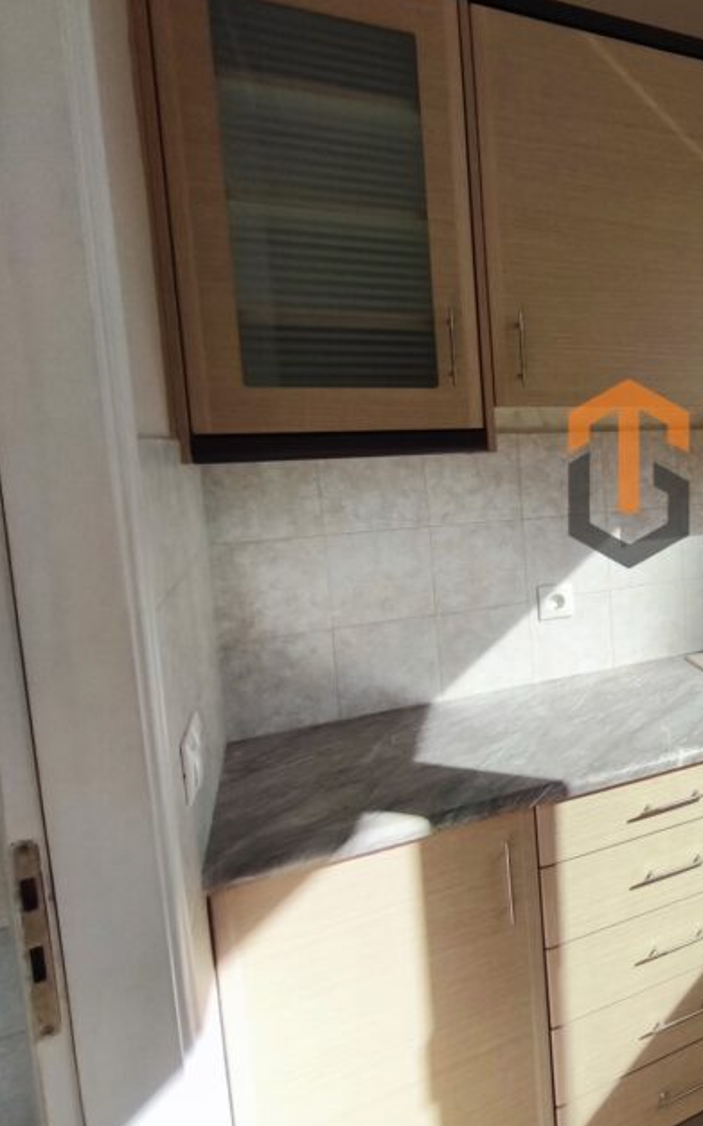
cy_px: 504
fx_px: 797
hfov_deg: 37.1
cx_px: 831
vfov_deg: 70.2
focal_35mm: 26
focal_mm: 1.91
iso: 50
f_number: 2.2
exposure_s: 1/794
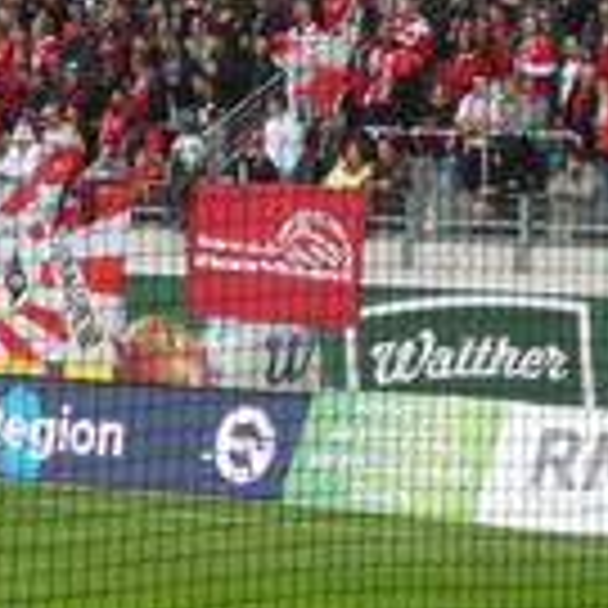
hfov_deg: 5.9
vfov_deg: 5.9
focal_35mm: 293
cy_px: -338
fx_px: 5822
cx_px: -500
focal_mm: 12.5
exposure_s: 1/80
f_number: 4.5
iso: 160
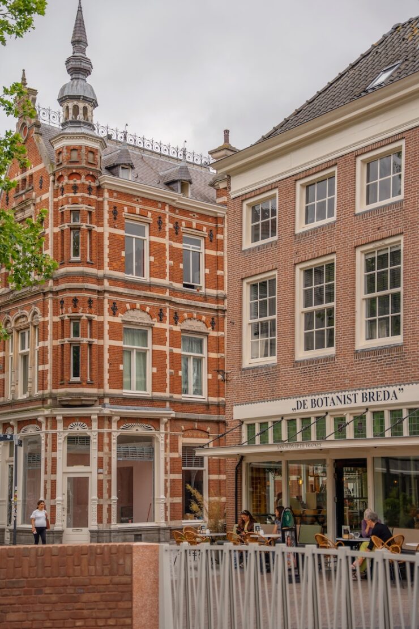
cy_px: 314
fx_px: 976
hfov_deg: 24.2
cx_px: 210
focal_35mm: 56
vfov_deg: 35.7
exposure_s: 1/1000
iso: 100
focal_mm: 55.9
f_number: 2.8
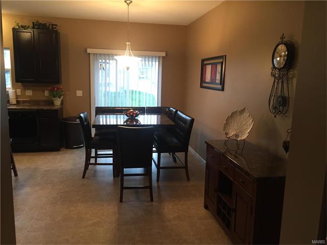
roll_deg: -1.3
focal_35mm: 29
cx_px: 164
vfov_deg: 48.2
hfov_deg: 61.7
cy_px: 122
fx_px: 274
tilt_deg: -9.2
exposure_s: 1/30
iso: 125
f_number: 2.2
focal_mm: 4.15
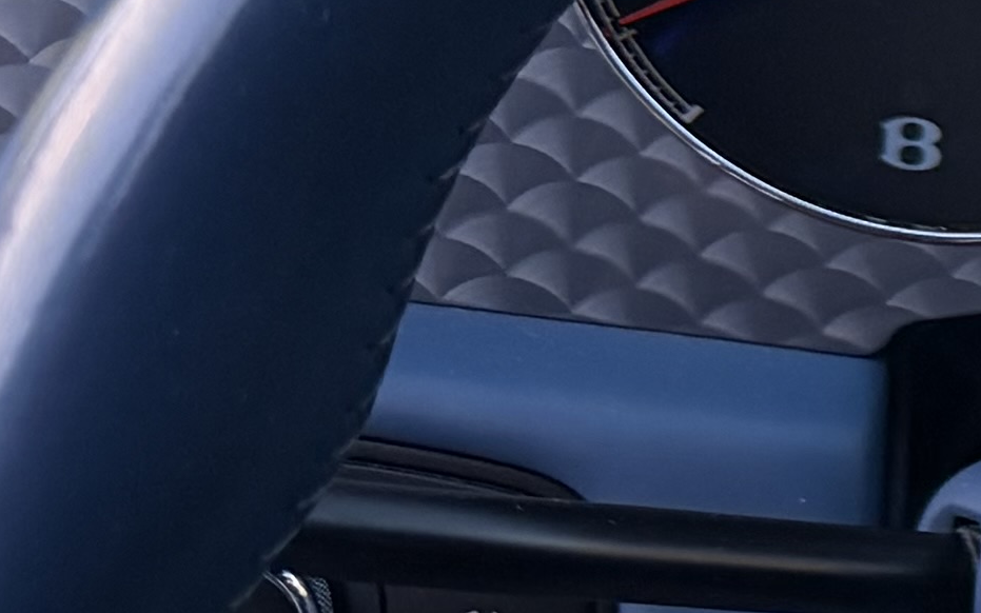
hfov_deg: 10.0
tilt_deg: -24.2
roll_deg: -12.8
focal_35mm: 156
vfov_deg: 8.4
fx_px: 4171
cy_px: 612
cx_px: 2955
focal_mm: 6.76
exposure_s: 1/121
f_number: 1.78
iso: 160
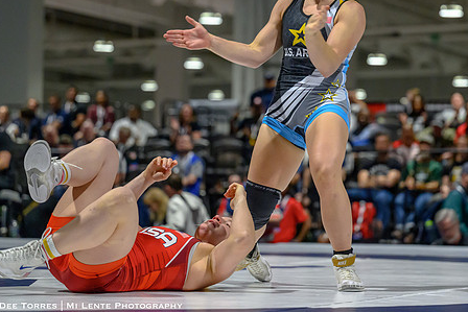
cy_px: 107
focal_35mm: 140
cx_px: 278
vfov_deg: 9.8
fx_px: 1820
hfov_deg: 14.6
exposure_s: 1/640
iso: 6400
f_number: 2.8
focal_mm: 94
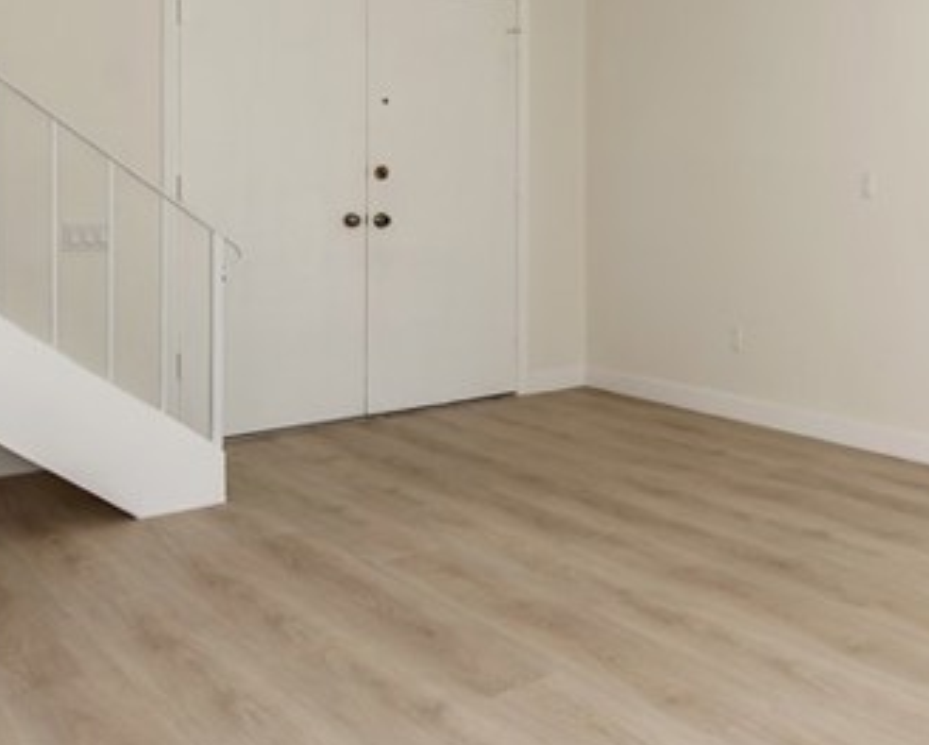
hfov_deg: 40.6
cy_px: 188
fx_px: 1128
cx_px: 870
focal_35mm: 41
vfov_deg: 35.7
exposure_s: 1/125
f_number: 5.6
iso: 140
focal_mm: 14
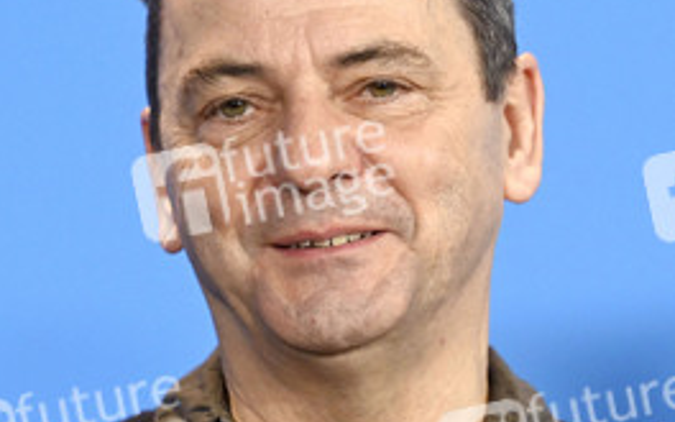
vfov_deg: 5.3
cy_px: 309
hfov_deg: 8.5
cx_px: 338
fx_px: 4544
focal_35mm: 247
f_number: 3.5
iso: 4000
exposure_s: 1/1250
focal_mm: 160
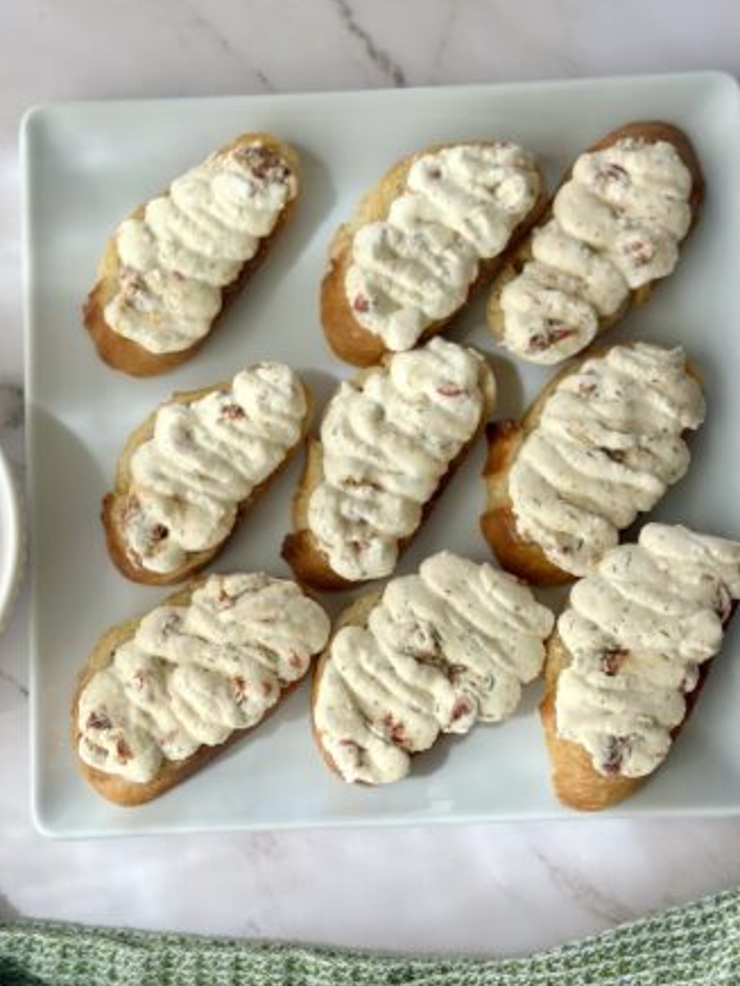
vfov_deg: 34.9
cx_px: 332
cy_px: 516
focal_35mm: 55
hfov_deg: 26.5
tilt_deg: -81.9
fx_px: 1568
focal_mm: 6.86
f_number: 1.78
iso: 80
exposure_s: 1/1272
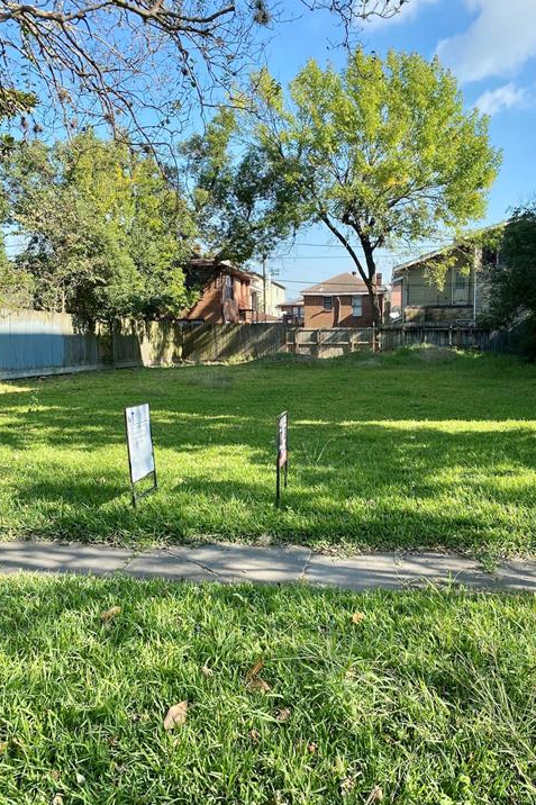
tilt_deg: -5.1
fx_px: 648
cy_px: 415
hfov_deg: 44.8
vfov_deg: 63.7
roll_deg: -0.8
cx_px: 312
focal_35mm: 29
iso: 32
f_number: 1.8
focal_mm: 4.25
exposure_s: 1/793
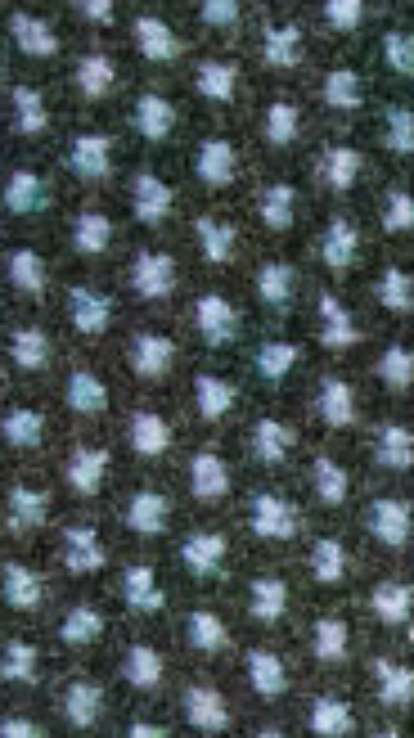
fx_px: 6121
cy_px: 1035
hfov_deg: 3.8
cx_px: 1292
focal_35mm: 313
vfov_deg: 6.8
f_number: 2.8
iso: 3200
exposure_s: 1/40
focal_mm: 8.1
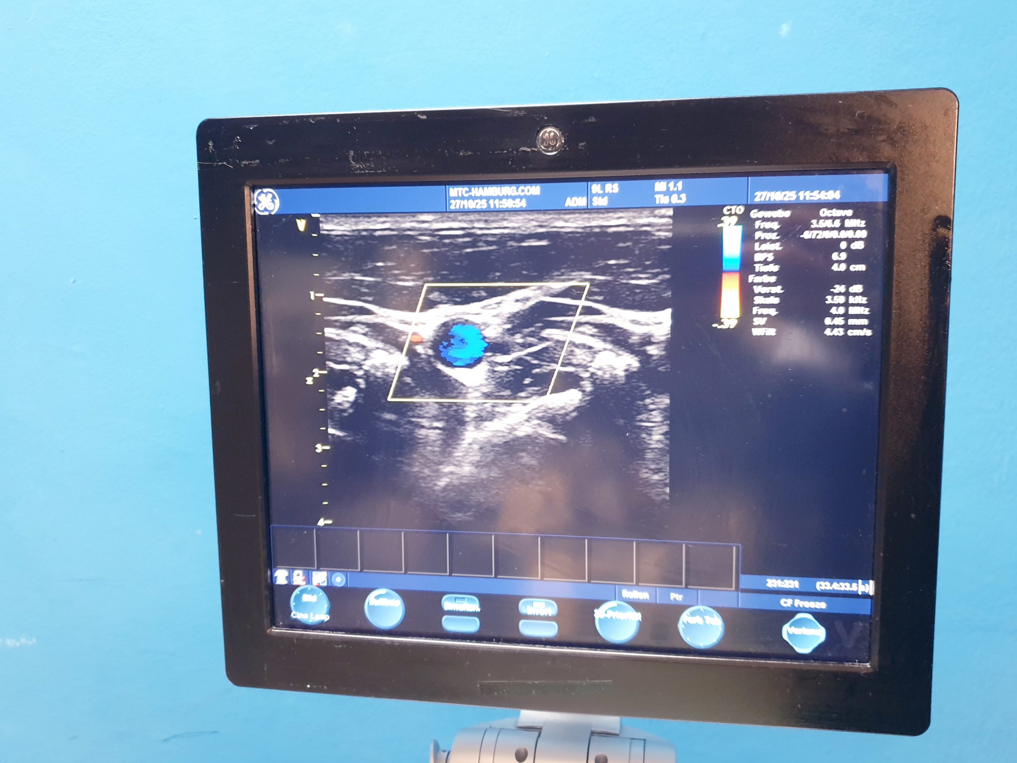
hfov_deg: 61.6
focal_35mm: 29
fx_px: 852
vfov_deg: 48.2
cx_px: 524
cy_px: 387
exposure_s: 1/19
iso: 250
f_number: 1.5
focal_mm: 4.3
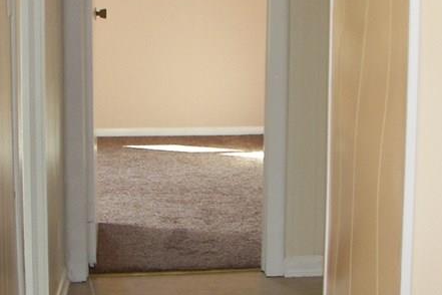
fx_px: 1068
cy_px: 87
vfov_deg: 15.7
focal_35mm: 87
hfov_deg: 23.3
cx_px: 176
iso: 100
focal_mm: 6
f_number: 2.8
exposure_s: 1/30
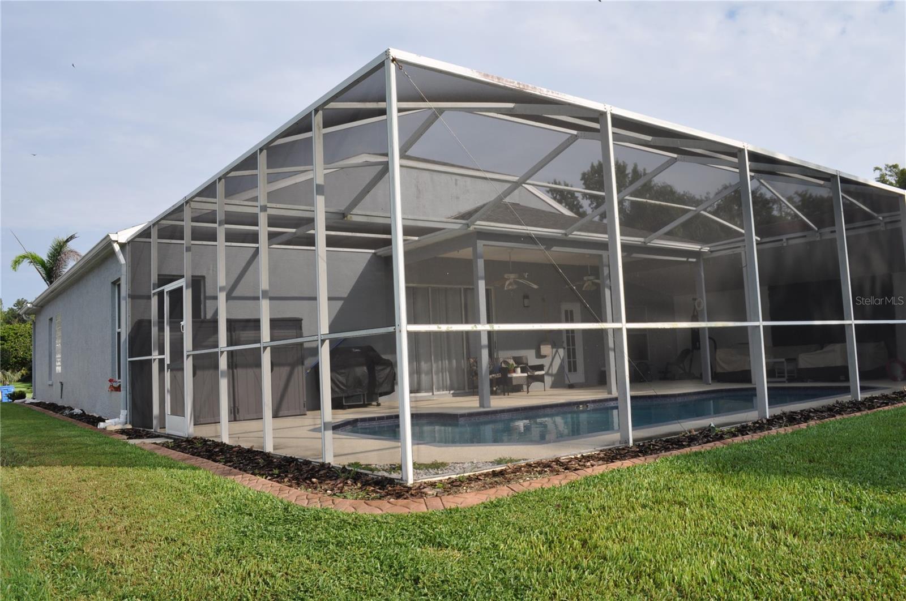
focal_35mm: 27
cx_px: 453
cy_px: 300
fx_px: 679
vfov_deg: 47.8
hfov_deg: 67.5
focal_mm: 18
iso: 200
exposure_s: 1/160
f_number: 13
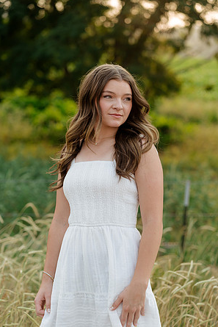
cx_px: 109
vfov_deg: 23.6
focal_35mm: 86
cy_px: 164
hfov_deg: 15.9
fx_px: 780
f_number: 3.2
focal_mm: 85
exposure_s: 1/250
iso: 125
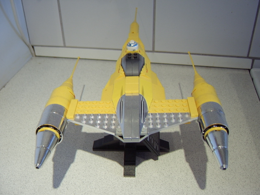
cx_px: 130
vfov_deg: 45.4
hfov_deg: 58.4
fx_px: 233
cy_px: 98
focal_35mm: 31
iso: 100
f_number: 2.7
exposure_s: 1/16
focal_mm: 8.13
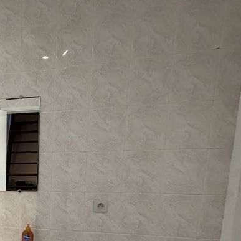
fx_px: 252
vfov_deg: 47.7
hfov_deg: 41.3
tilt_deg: -7.9
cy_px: 199
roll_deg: +1.0
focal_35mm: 32
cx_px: -21
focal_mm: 2.22
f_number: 2.2
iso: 400
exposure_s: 1/50
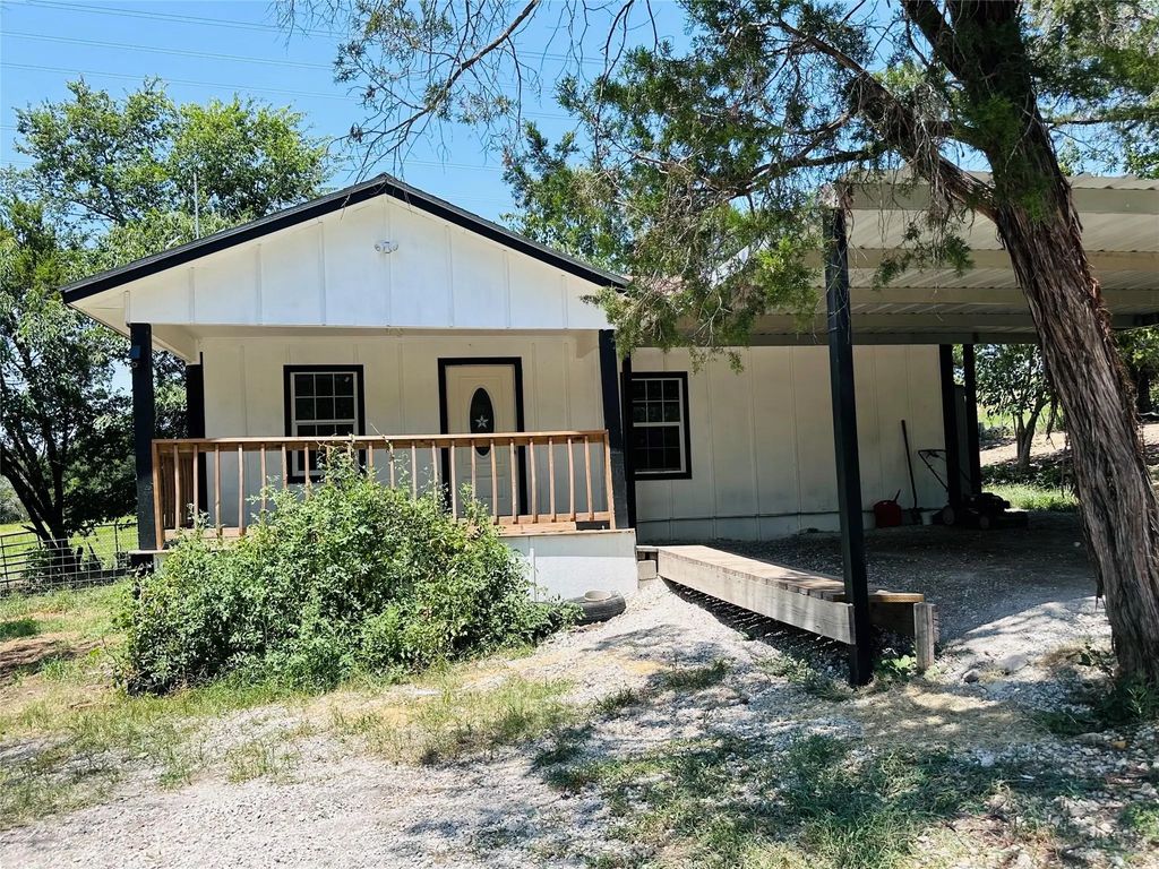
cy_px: 434
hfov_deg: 71.6
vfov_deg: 56.8
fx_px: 804
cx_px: 580
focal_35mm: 24
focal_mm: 6.86
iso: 80
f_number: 1.78
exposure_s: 1/2353
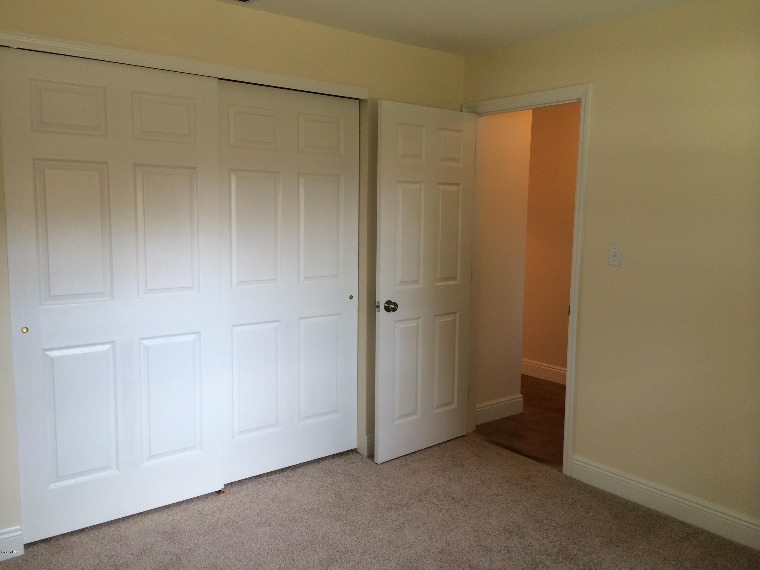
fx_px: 659
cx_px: 380
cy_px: 285
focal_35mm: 30
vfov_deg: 46.8
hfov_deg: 60.0
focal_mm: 4.12
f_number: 2.2
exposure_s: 1/30
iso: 50
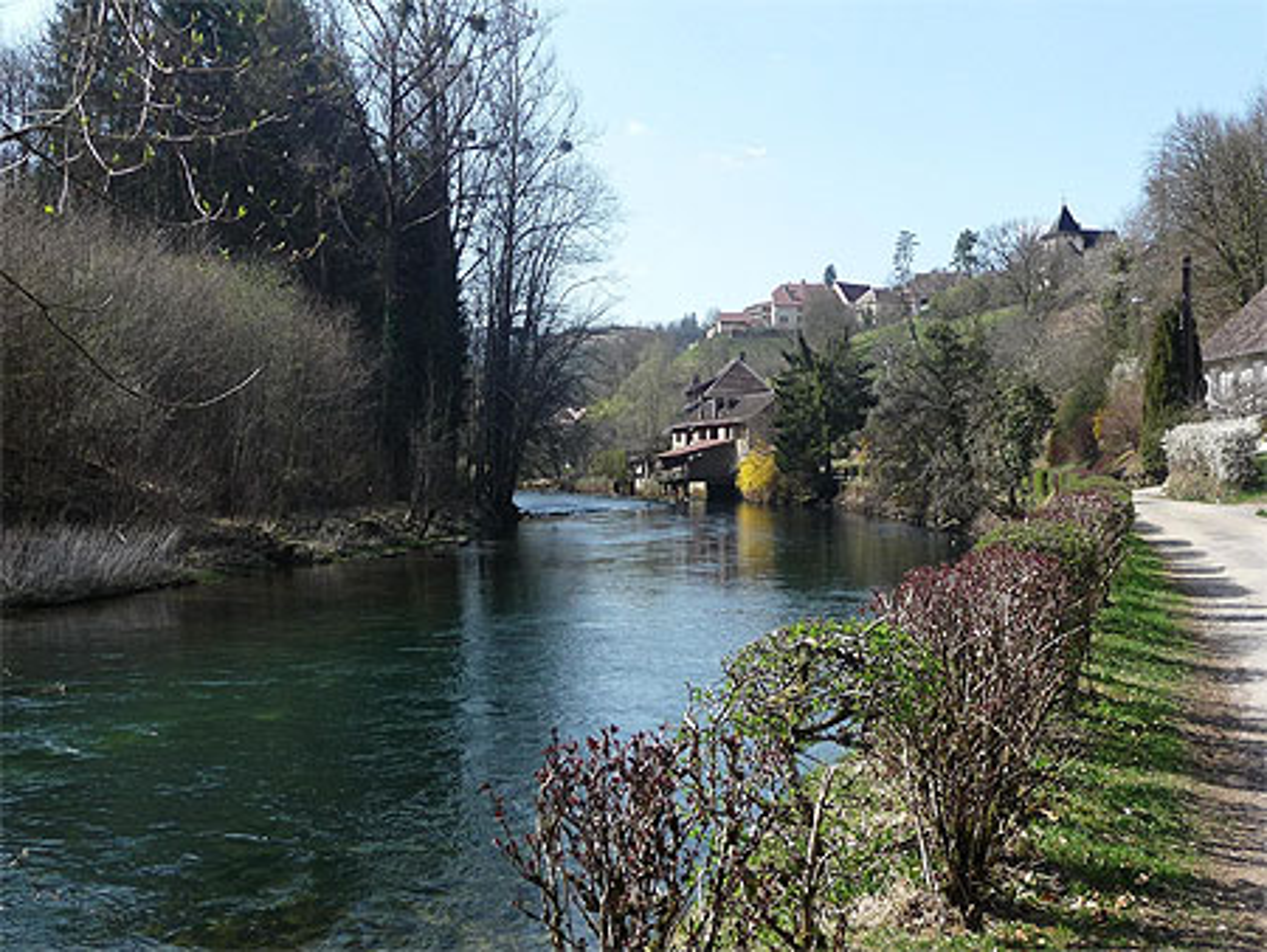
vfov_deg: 33.6
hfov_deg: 43.8
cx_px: 634
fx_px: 1575
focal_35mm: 43
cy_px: 476
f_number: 4
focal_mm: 7.1
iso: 100
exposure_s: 1/400
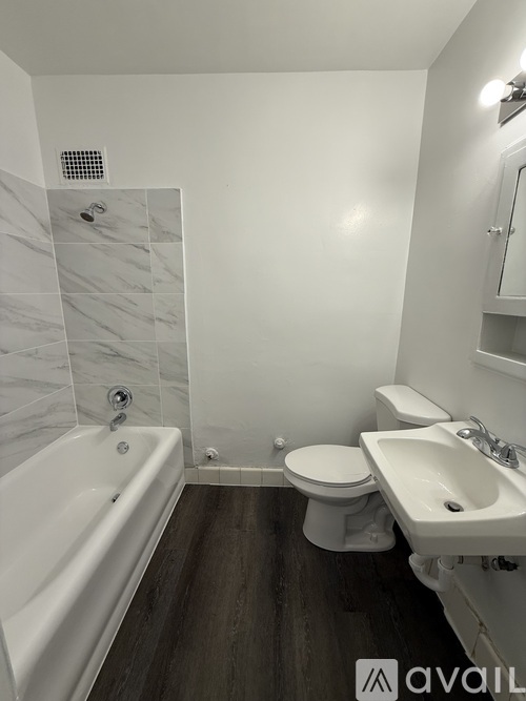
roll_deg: -0.6
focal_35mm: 14
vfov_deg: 102.1
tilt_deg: -11.3
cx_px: 263
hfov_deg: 85.7
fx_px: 284
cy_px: 350
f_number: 2.2
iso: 80
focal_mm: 2.22
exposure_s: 1/120
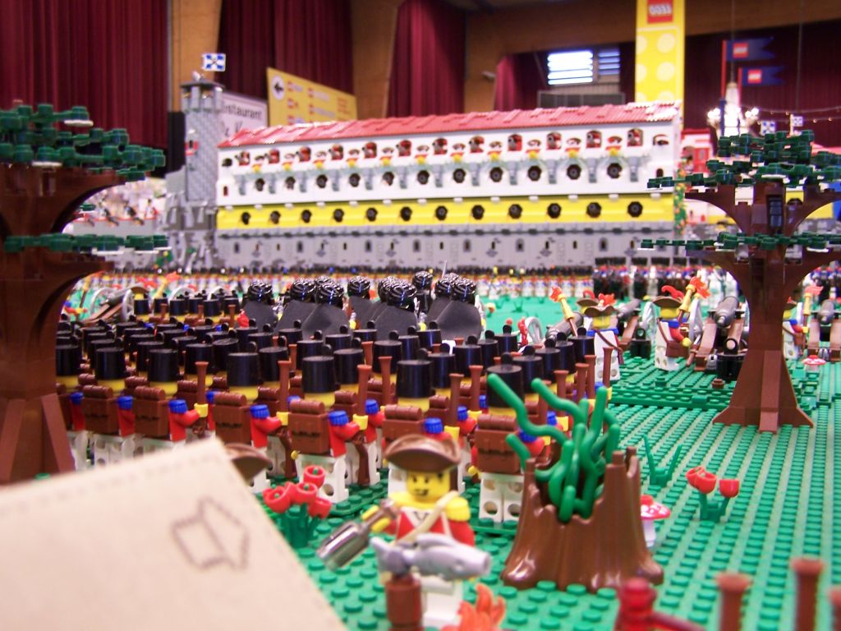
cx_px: 420
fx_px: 923
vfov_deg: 37.7
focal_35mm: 38
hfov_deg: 49.0
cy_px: 316
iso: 80
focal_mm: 6.3
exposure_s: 1/3
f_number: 2.8
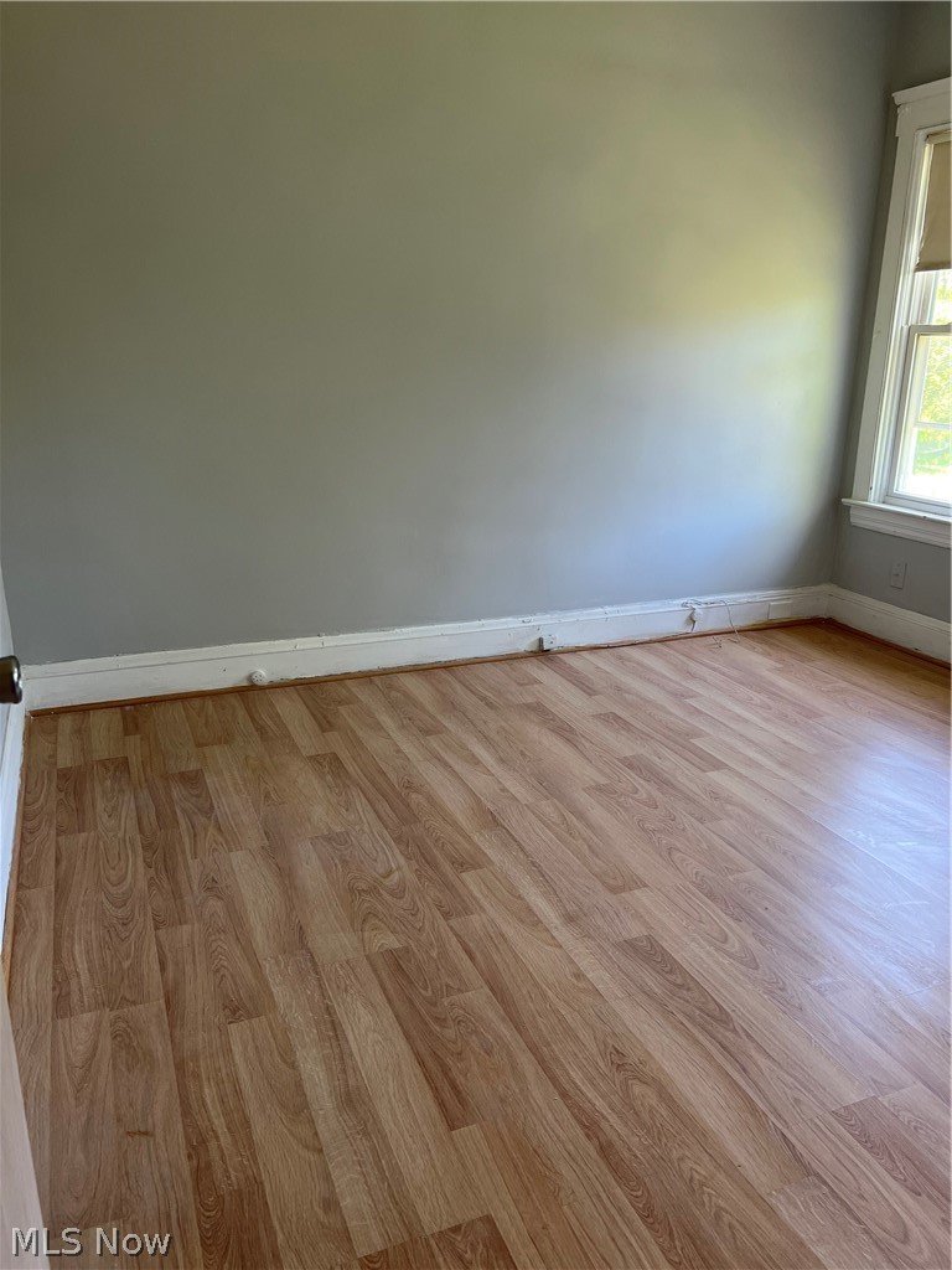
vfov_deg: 67.3
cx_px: 476
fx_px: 953
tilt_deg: -16.4
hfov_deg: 53.1
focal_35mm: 26
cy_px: 635
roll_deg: -1.1
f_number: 1.5
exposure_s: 1/121
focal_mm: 5.7
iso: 125
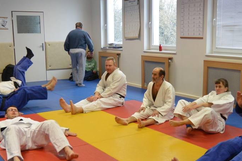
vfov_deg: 28.0
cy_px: 100
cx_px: 140
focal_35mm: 48
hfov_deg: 41.0
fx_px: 323
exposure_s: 1/60
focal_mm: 11.5
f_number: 4.2
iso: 560
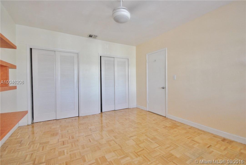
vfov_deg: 77.6
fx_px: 103
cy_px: 82
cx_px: 123
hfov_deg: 100.3
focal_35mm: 15
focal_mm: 10
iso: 500
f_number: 4
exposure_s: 1/30
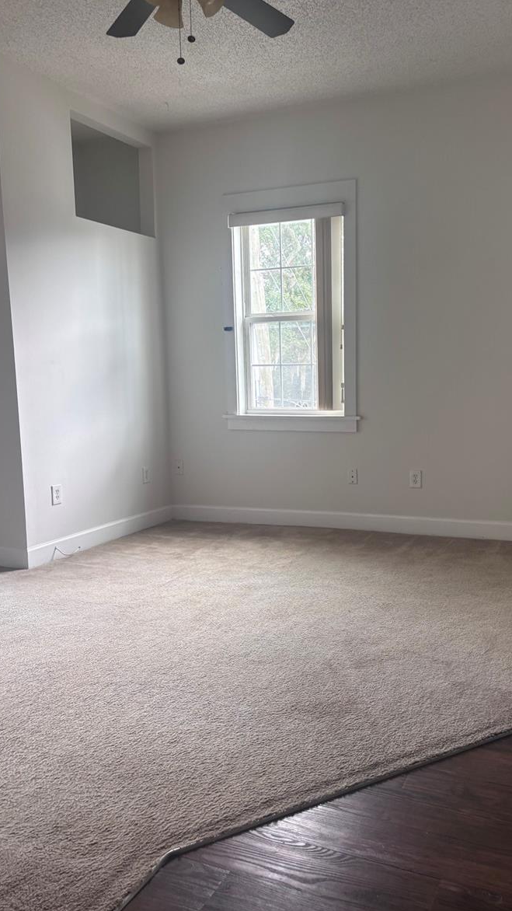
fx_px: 700
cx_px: 329
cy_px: 453
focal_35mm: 29
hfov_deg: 39.8
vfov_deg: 66.1
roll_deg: +1.2
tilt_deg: -6.7
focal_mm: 5.96
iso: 80
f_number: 1.6
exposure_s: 1/60
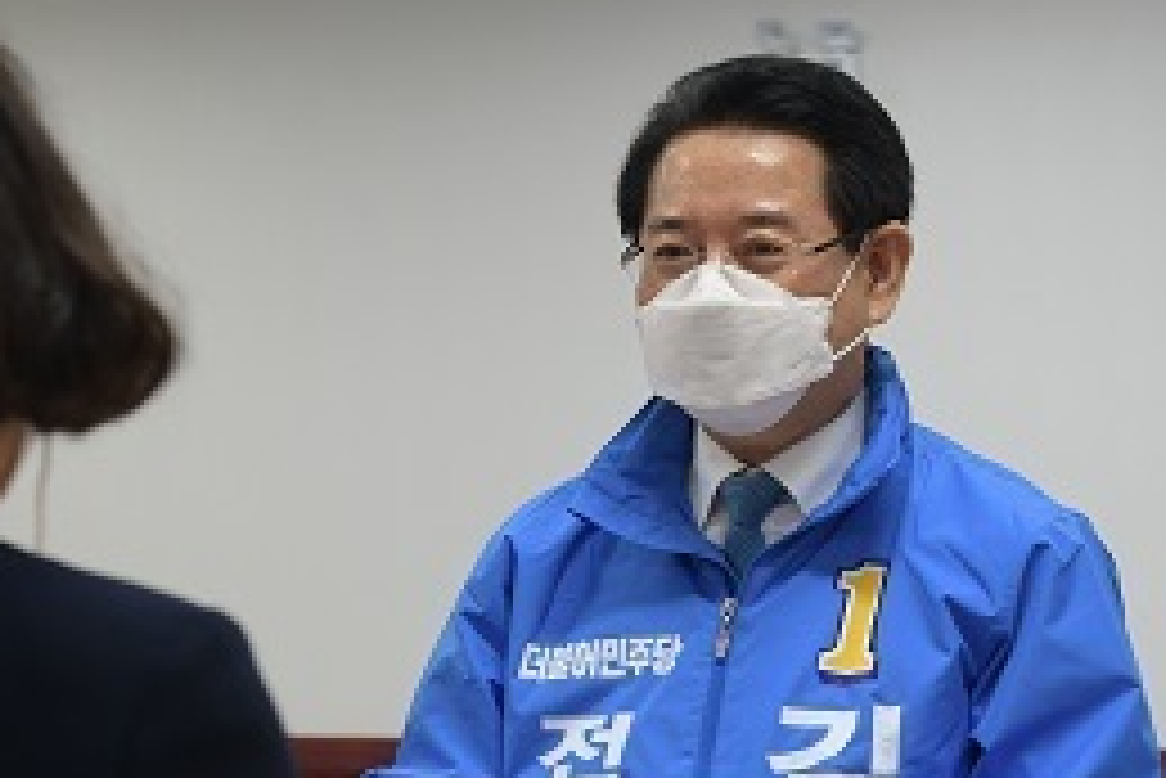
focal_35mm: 111
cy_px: 580
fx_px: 3597
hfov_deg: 18.4
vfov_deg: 12.3
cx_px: 450
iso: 640
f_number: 3.5
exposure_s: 1/60
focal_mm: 48
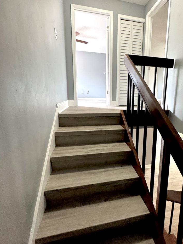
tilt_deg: -10.2
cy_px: 117
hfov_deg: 70.2
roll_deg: +0.4
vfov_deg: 87.7
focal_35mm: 18
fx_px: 127
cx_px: 117
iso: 500
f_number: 2.2
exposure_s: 1/60
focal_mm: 2.22
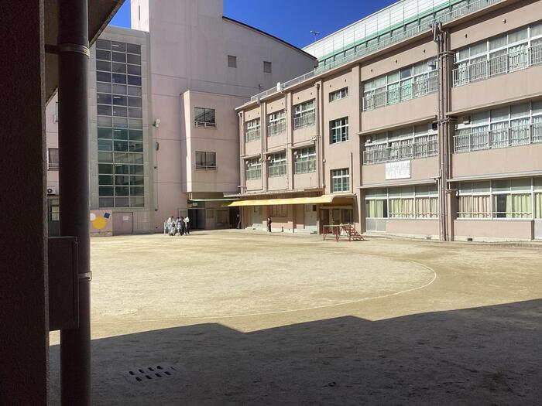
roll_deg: +0.8
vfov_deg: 45.4
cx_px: 271
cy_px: 203
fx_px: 485
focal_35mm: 31
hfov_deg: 58.4
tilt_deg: -0.3
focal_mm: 3.3
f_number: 2.4
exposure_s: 1/1942
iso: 25
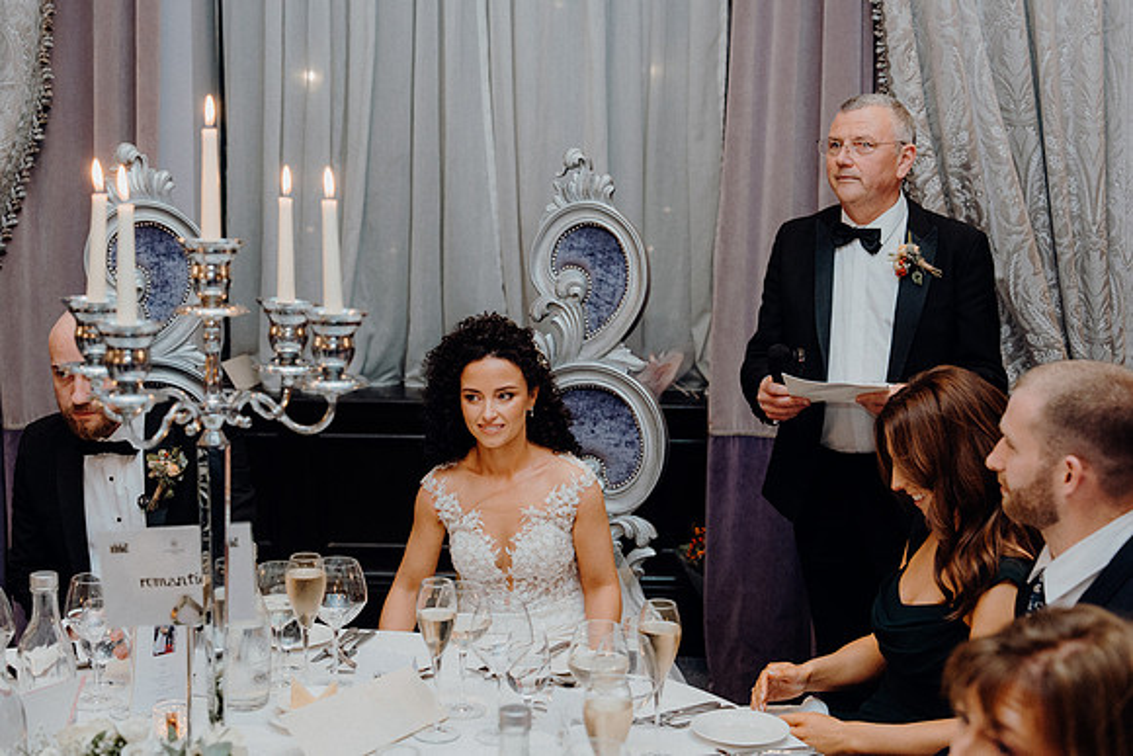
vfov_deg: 26.0
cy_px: 378
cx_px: 566
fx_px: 1637
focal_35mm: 52
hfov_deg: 38.2
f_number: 3.5
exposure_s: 1/160
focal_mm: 52
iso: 2500
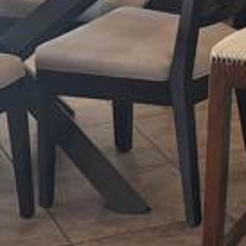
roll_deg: +0.6
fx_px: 1278
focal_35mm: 159
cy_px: -23
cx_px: 296
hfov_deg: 10.8
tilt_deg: -12.6
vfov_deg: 10.9
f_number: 1.78
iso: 125
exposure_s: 1/120
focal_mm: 6.76
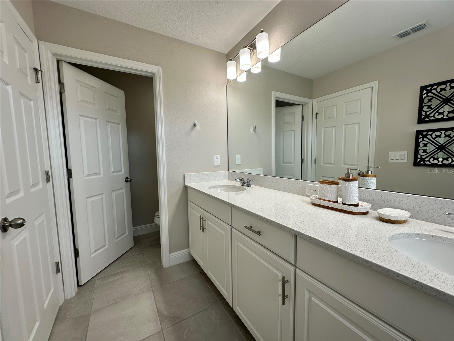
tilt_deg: -4.3
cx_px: 227
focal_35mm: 14
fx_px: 184
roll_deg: +0.6
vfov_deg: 85.7
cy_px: 170
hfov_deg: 102.1
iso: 50
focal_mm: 2.22
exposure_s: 1/120
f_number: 2.2
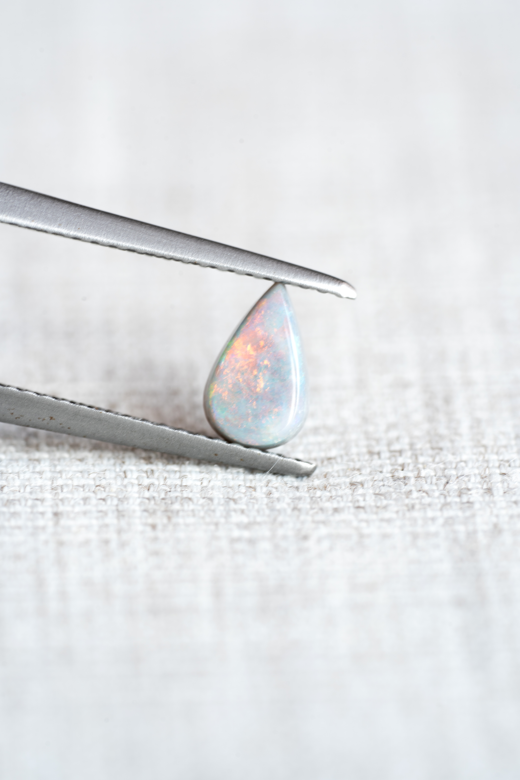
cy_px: 390
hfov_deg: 15.2
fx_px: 1950
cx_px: 260
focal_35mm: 90
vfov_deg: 22.6
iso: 100
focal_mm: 90
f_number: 7.1
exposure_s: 1/6
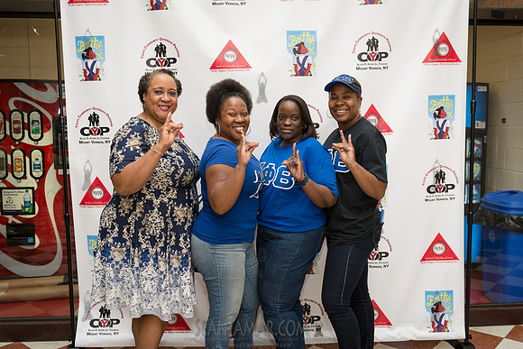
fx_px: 494
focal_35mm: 34
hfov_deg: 55.8
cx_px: 262
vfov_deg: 38.9
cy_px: 174
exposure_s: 1/500
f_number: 4
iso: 640
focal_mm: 34
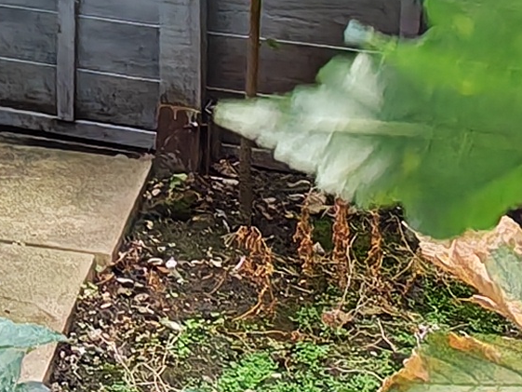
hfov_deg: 15.8
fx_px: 1719
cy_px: -218
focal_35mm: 114
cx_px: -266
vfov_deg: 12.3
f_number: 2.2
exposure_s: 1/100
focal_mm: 1.96
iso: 50
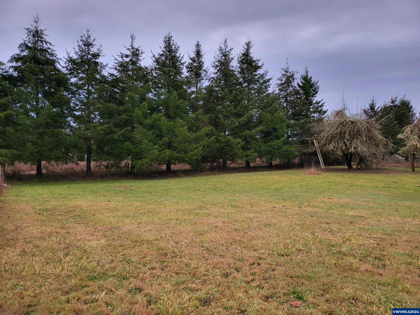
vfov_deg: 56.8
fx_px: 291
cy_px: 158
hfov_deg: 71.6
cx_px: 210
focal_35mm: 24
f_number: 1.8
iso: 200
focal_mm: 5
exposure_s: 1/40
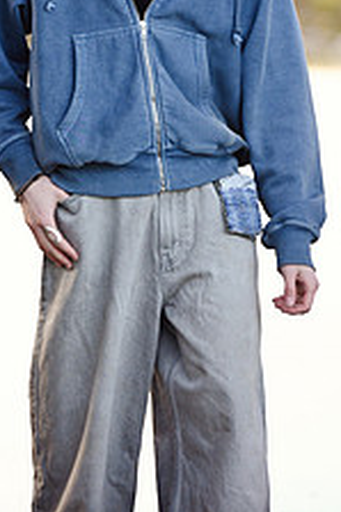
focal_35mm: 362
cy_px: 50
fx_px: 5151
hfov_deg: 3.8
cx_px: 117
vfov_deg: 5.7
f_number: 2.8
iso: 640
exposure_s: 1/640
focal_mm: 180
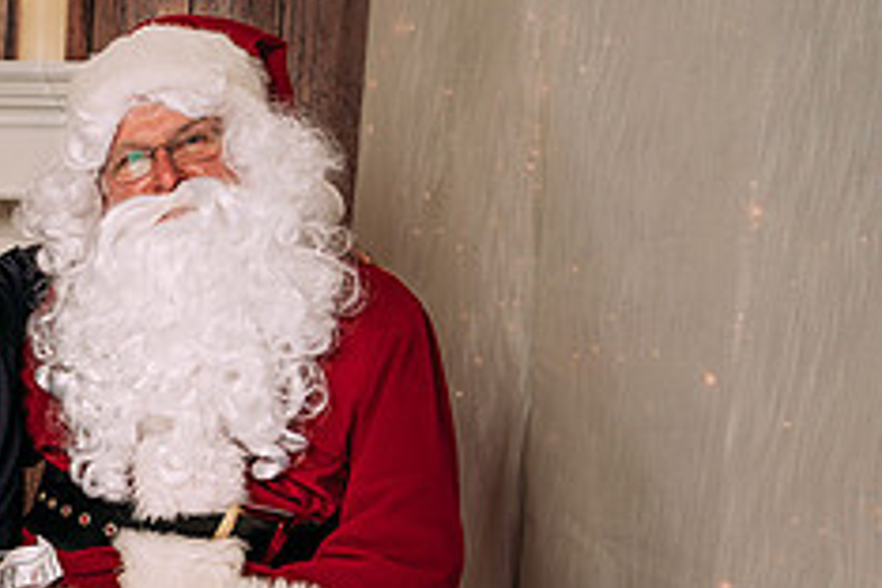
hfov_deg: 19.8
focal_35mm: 96
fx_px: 2352
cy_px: 607
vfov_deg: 14.0
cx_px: -206
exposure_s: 1/100
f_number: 6.3
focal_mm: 35
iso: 100
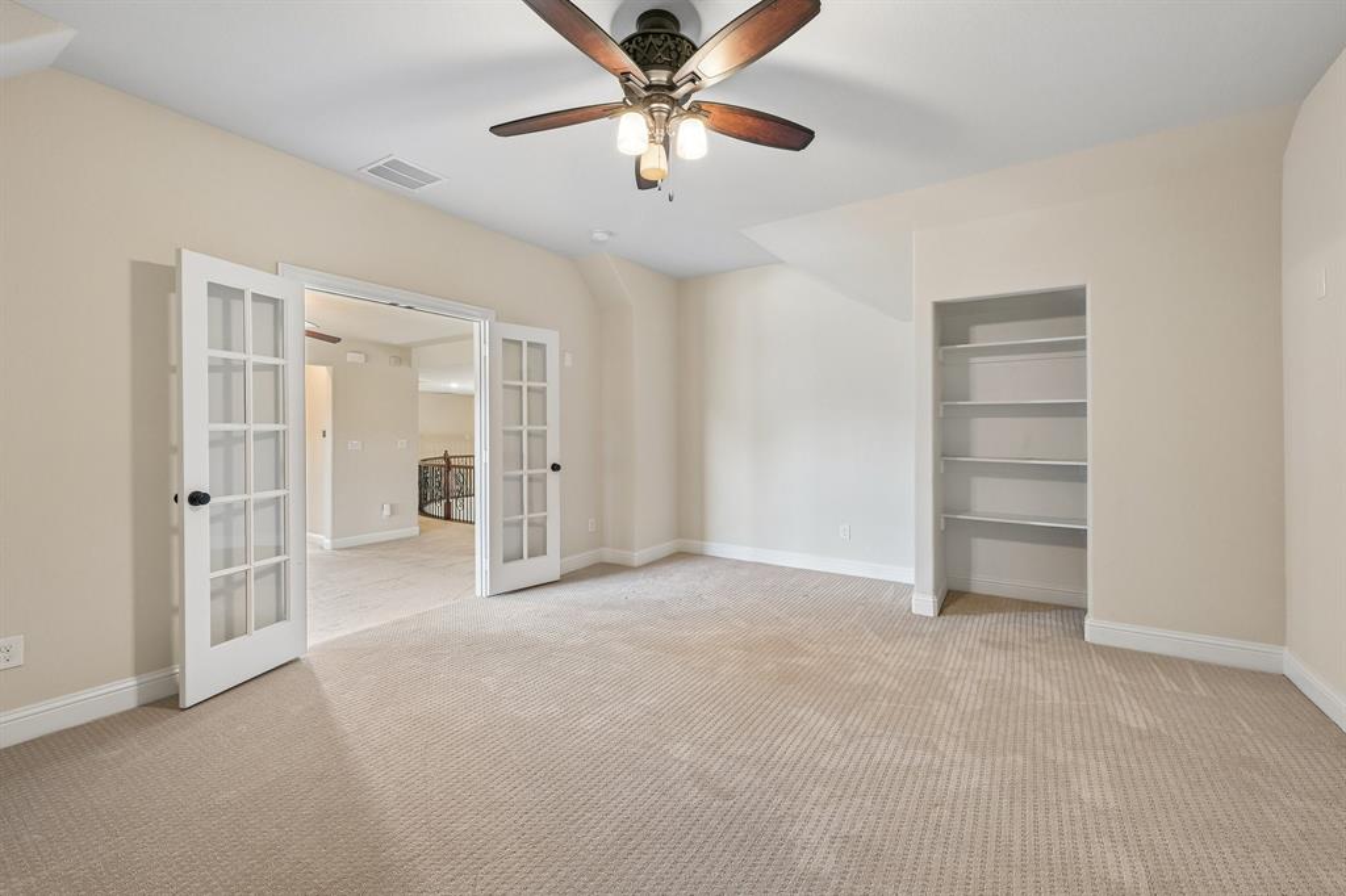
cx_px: 673
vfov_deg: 81.2
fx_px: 523
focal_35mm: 14
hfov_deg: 104.3
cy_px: 448
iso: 400
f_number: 8
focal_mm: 14
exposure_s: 1/3.33
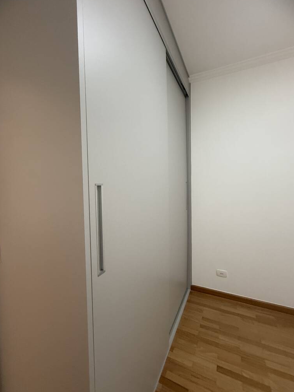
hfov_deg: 81.7
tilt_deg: -2.0
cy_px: 192
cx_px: 149
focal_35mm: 15
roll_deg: +0.3
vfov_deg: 98.2
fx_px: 170
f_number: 2.2
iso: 250
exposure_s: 1/120
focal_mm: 2.22
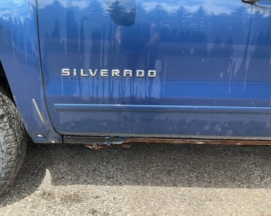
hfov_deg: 57.2
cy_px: 109
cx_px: 130
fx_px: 249
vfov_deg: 47.1
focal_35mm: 31
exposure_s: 1/486
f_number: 1.8
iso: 25
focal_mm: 3
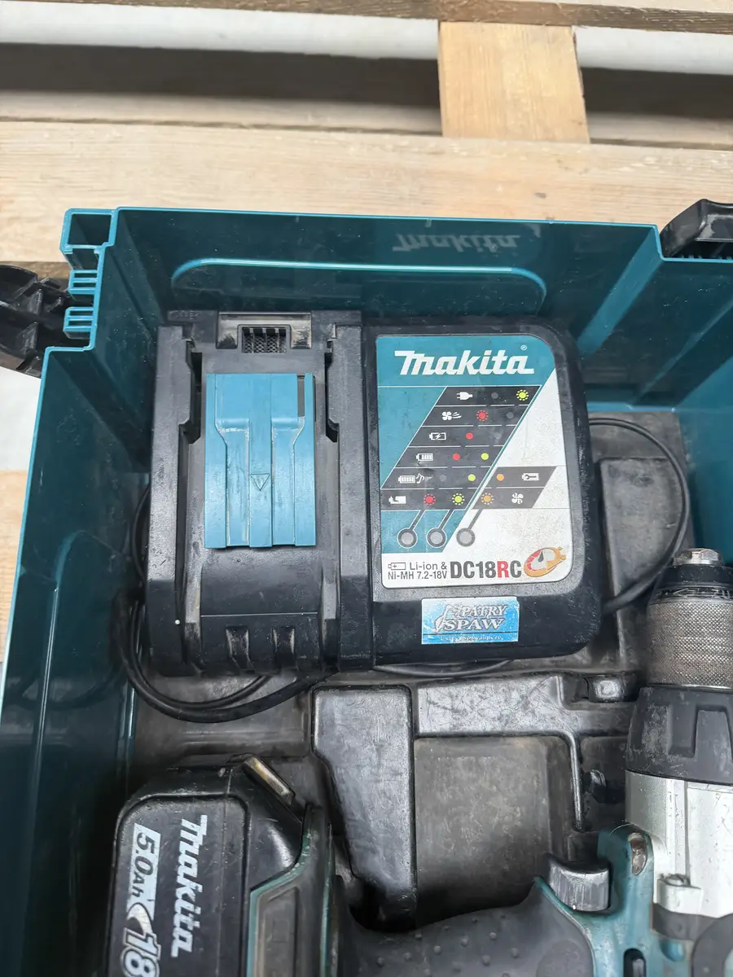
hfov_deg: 56.8
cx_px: 366
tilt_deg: -72.0
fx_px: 678
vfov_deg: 71.6
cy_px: 488
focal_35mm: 24
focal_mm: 6.76
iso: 250
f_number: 1.78
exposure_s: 1/60
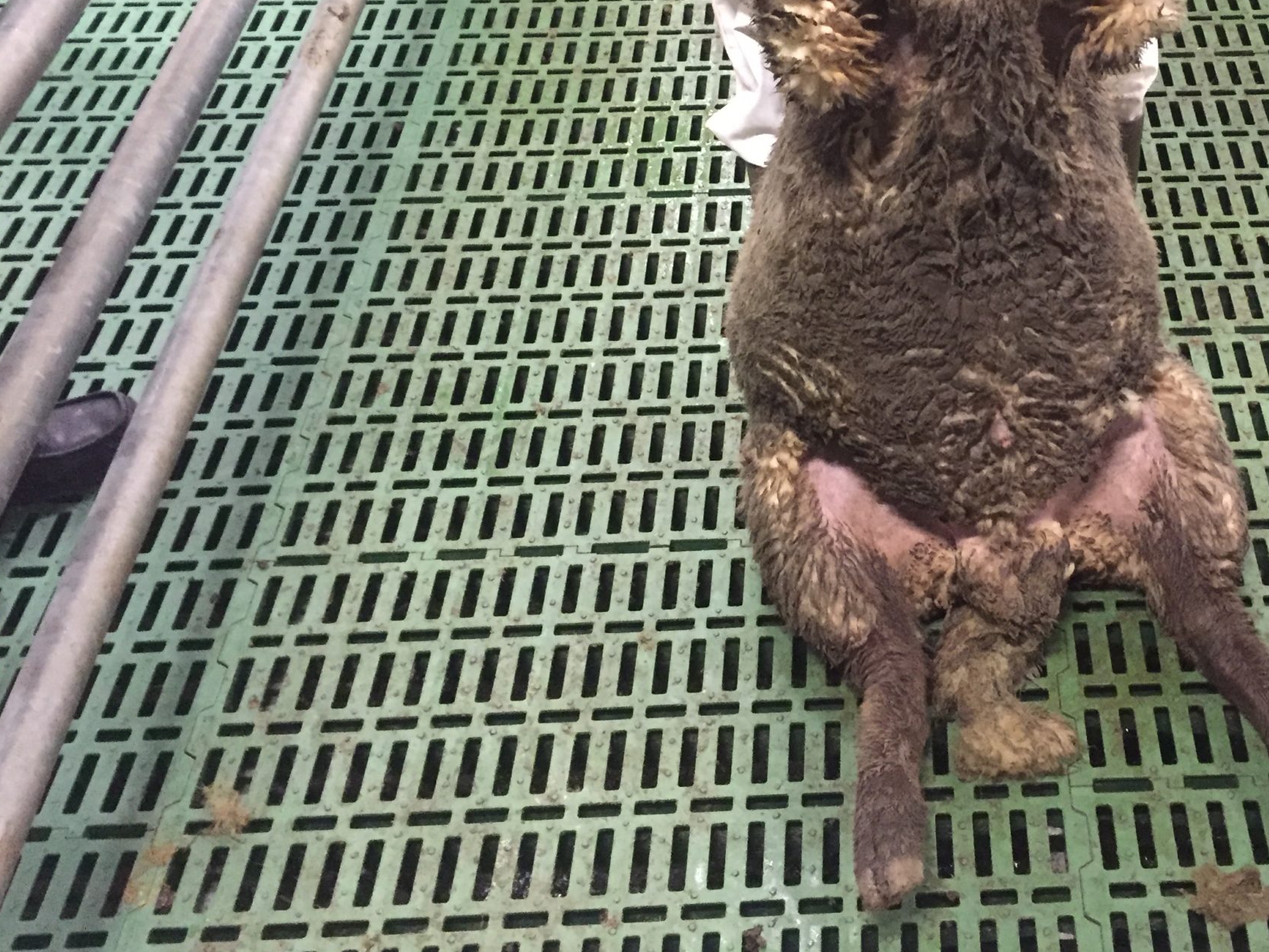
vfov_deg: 32.4
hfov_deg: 41.6
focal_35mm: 44
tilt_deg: -41.0
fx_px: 1613
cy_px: 261
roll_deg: -2.1
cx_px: 955
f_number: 2.2
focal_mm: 4.15
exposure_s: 1/17
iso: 400
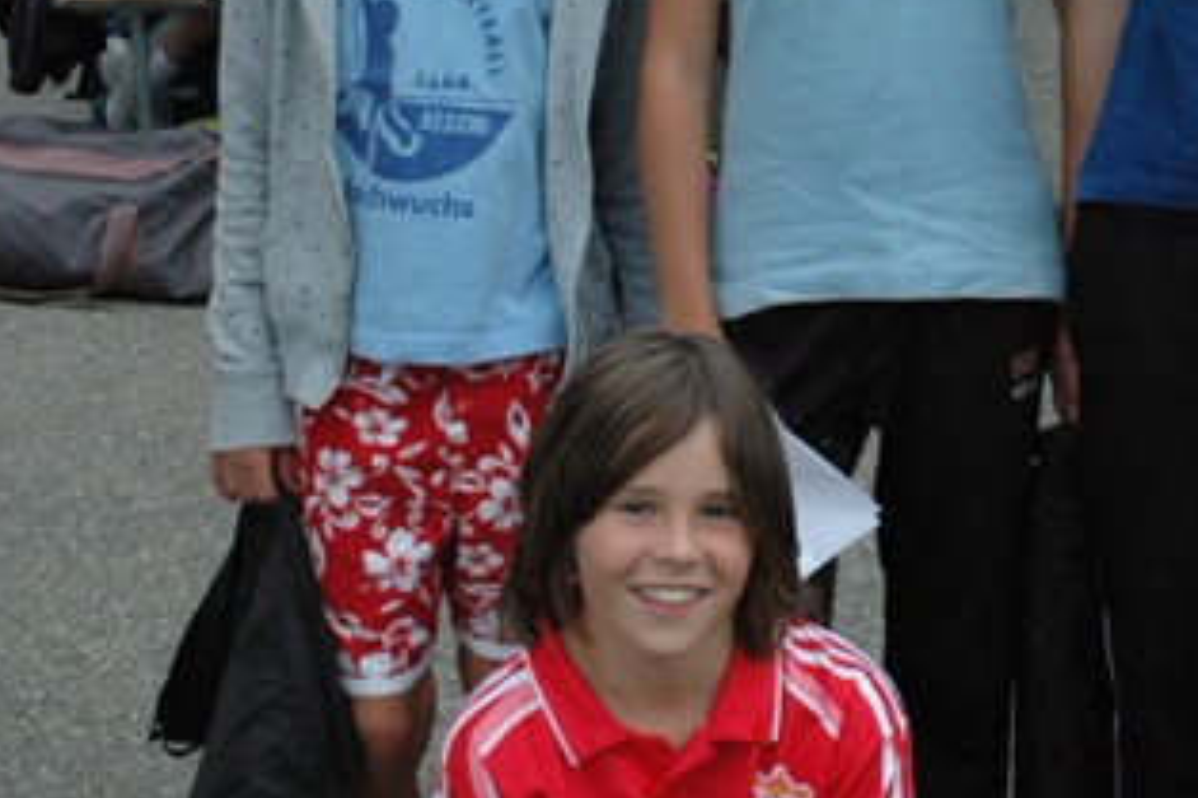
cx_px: 870
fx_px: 3858
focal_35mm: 116
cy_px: 25
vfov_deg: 11.7
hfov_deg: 17.6
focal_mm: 38
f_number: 11
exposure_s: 1/500
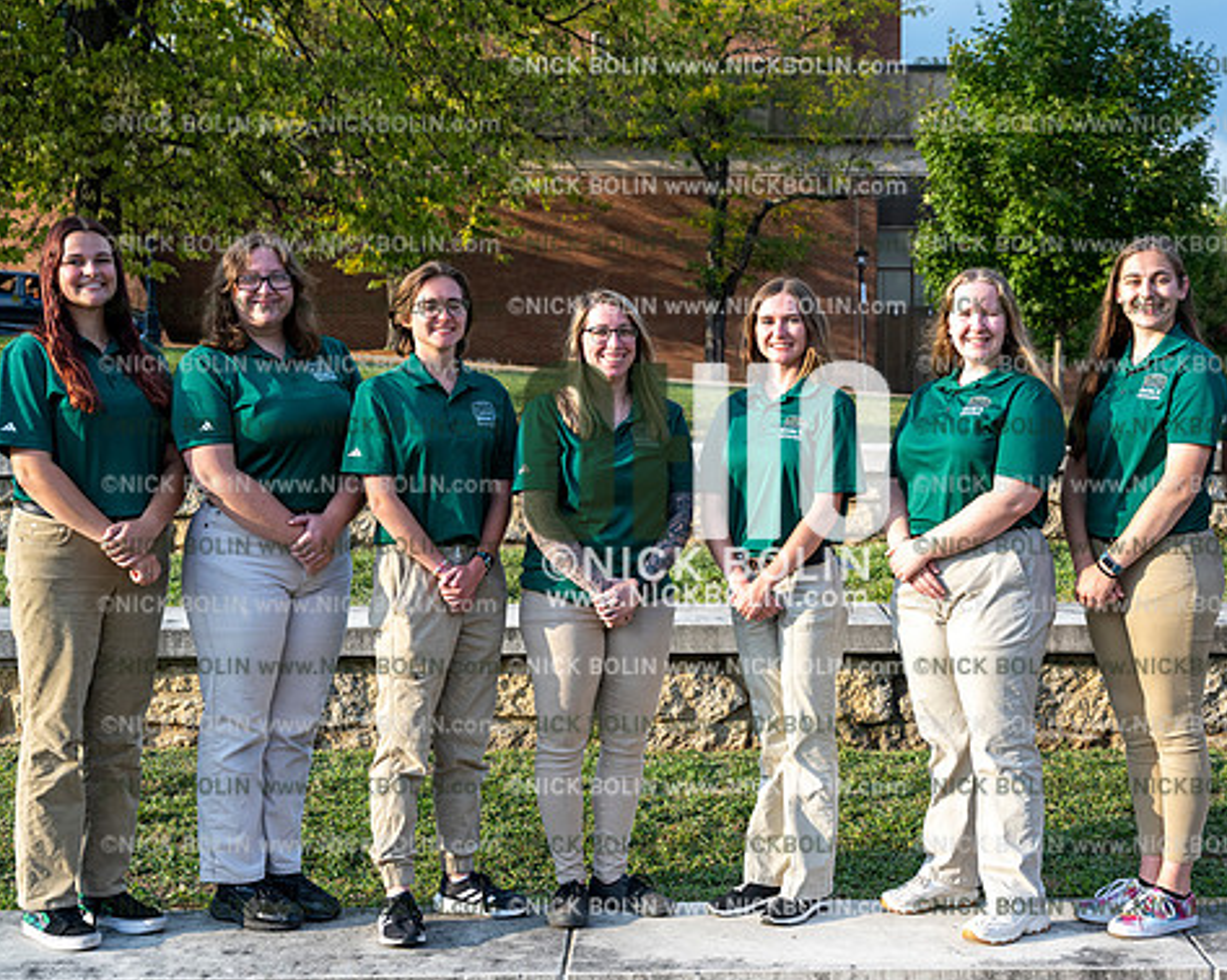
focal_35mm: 53
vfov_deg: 28.6
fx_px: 1924
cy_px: 486
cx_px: 706
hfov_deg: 35.3
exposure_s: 1/640
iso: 250
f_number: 5.6
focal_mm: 46
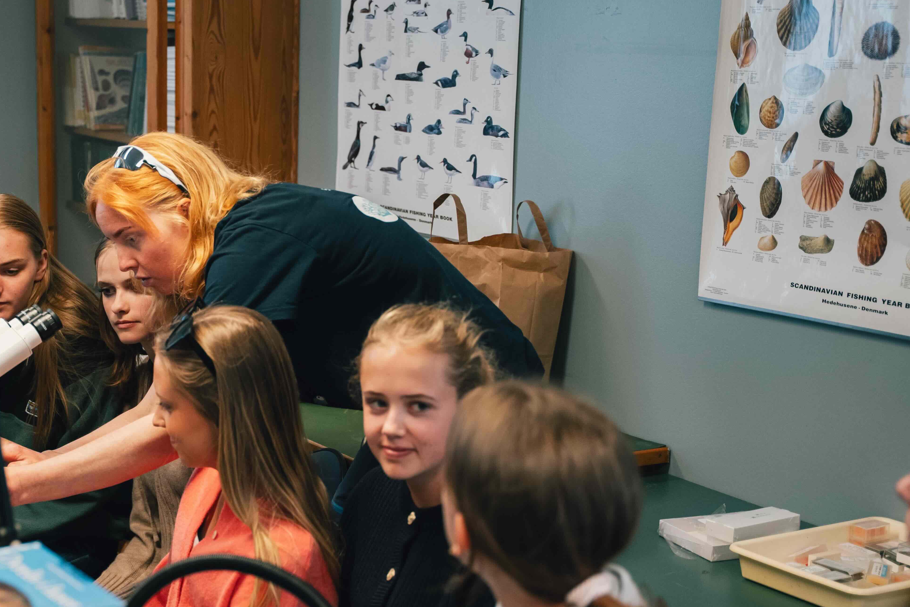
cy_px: 376
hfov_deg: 30.0
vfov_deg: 20.5
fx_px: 1674
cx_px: 243
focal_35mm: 66
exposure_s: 1/320
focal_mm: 42.8
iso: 1600
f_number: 2.8
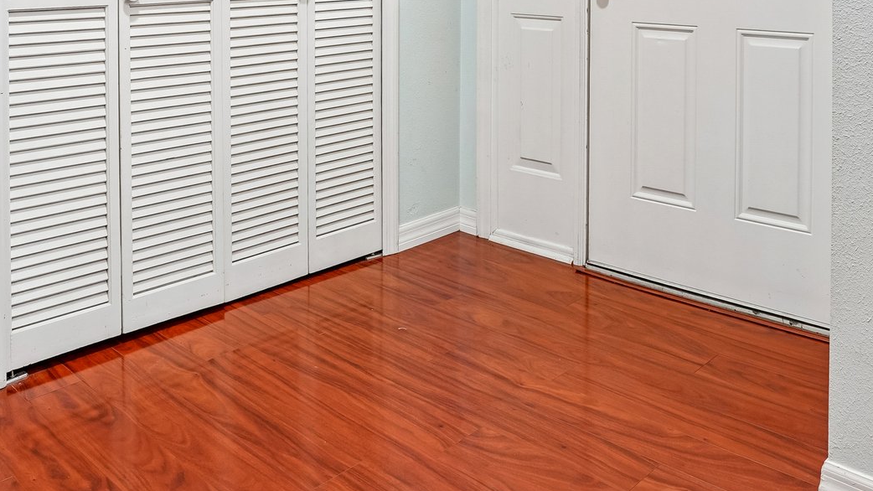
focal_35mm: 35
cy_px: -41
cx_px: 507
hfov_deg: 56.4
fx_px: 810
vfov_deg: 30.4
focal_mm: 17
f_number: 8
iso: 400
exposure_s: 1/10
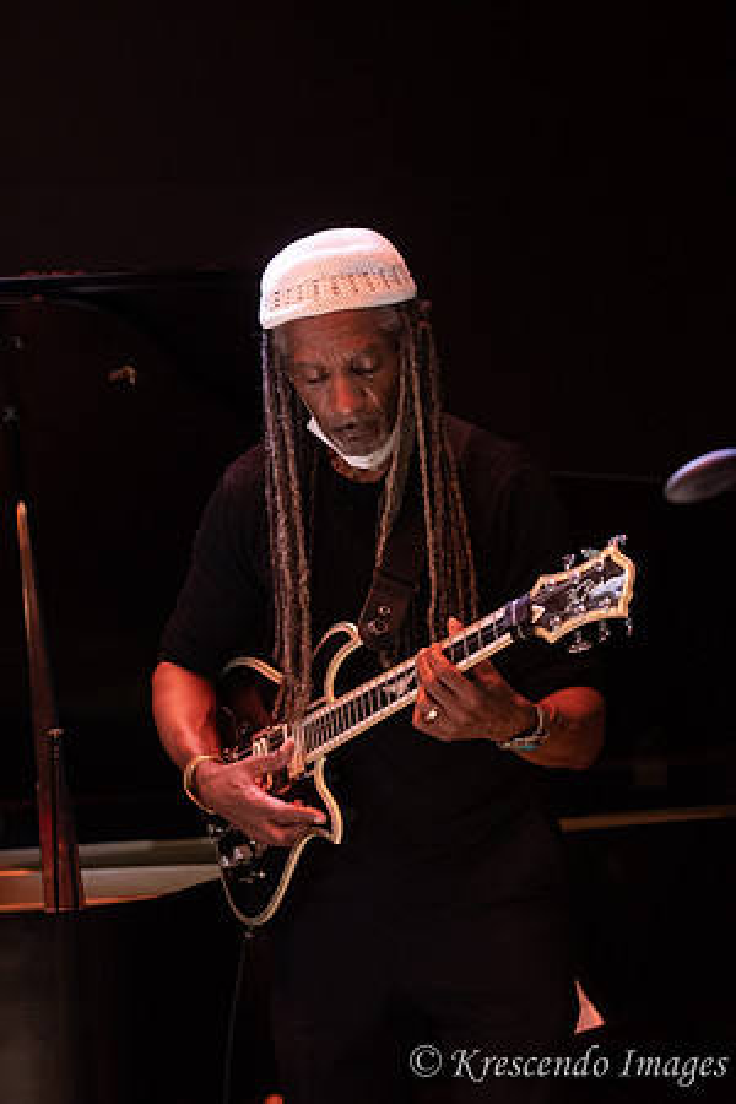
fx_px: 4830
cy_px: 552
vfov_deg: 13.0
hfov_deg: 8.7
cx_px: 368
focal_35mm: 158
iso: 1600
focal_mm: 105
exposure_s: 1/200
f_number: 2.8
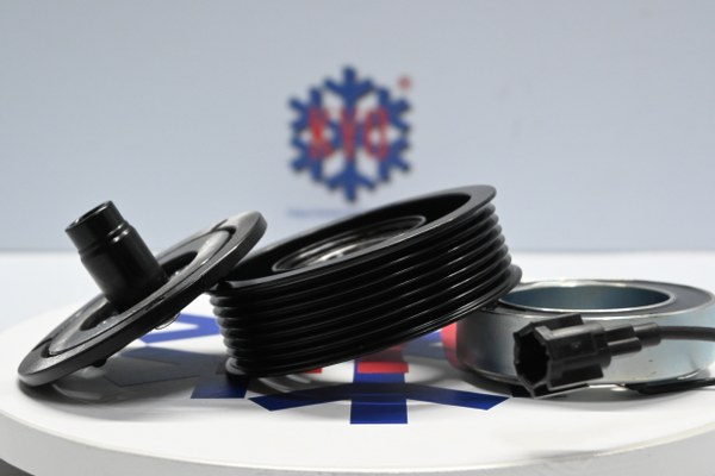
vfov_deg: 18.2
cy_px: 238
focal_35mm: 75
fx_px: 1489
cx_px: 358
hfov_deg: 27.0
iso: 2000
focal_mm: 50
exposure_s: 1/80
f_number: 6.3
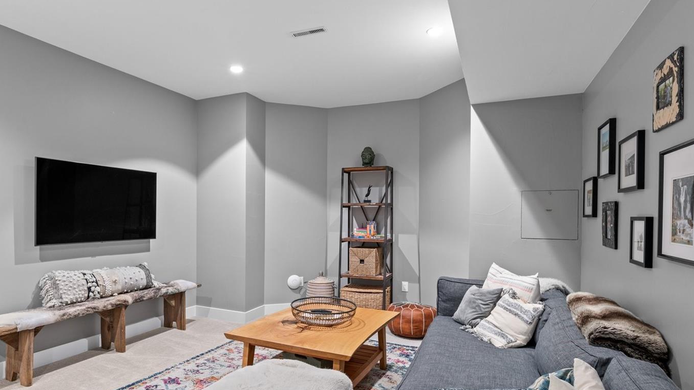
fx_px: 386
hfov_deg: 83.5
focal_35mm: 21
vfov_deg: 53.5
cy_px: 217
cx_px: 307
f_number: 8
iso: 400
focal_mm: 17
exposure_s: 1.6
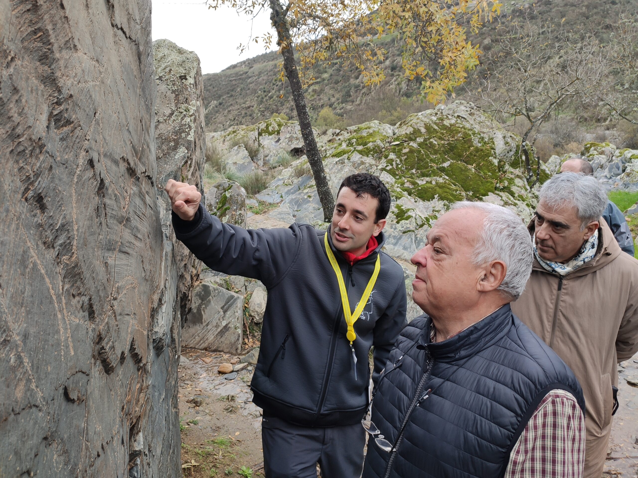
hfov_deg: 67.3
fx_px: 479
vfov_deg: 53.1
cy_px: 239
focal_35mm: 26
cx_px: 319
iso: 126
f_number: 1.75
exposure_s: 1/100
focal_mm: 4.77
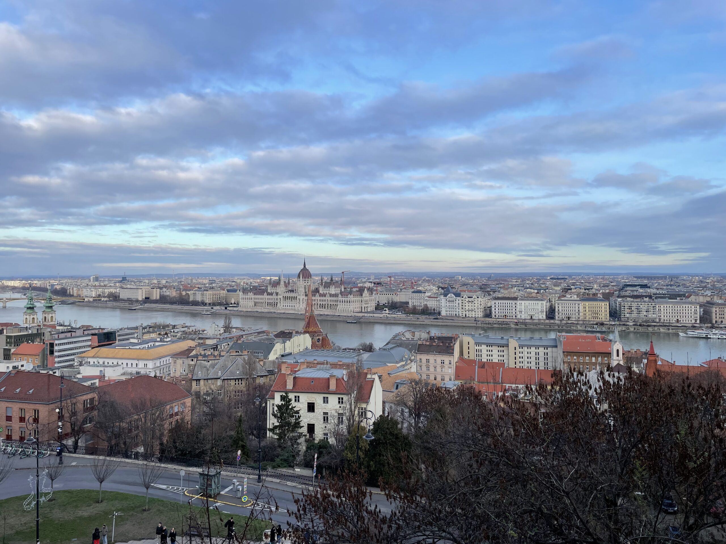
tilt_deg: +2.3
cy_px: 272
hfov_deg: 67.3
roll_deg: +0.4
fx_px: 545
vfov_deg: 53.1
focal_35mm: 26
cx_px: 363
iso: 32
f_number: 1.6
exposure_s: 1/1401
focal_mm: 4.2
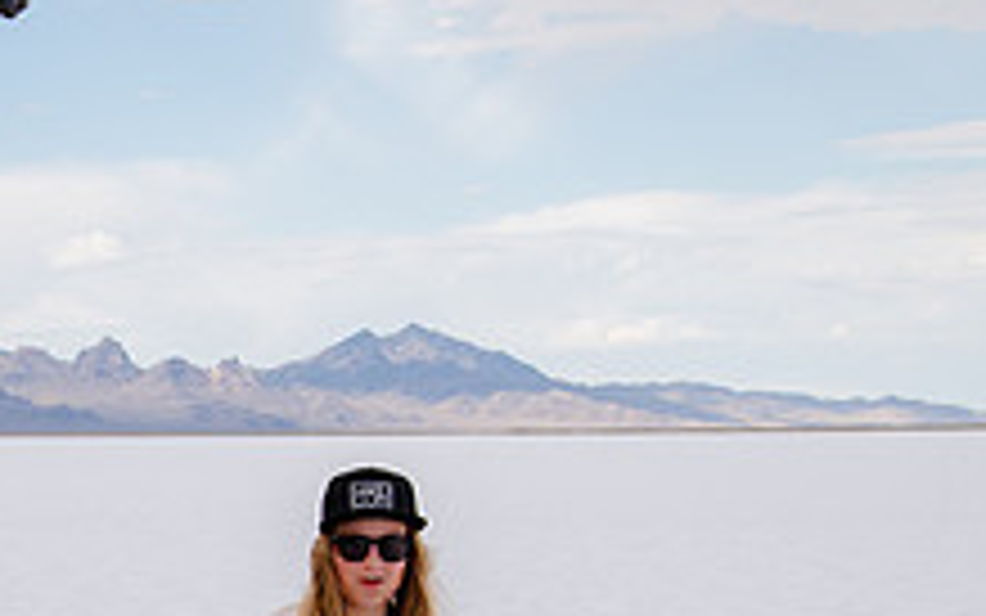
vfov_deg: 10.0
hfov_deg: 15.8
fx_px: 3467
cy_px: 757
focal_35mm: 129
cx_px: -52
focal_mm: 46
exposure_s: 1/640
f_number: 8
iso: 250
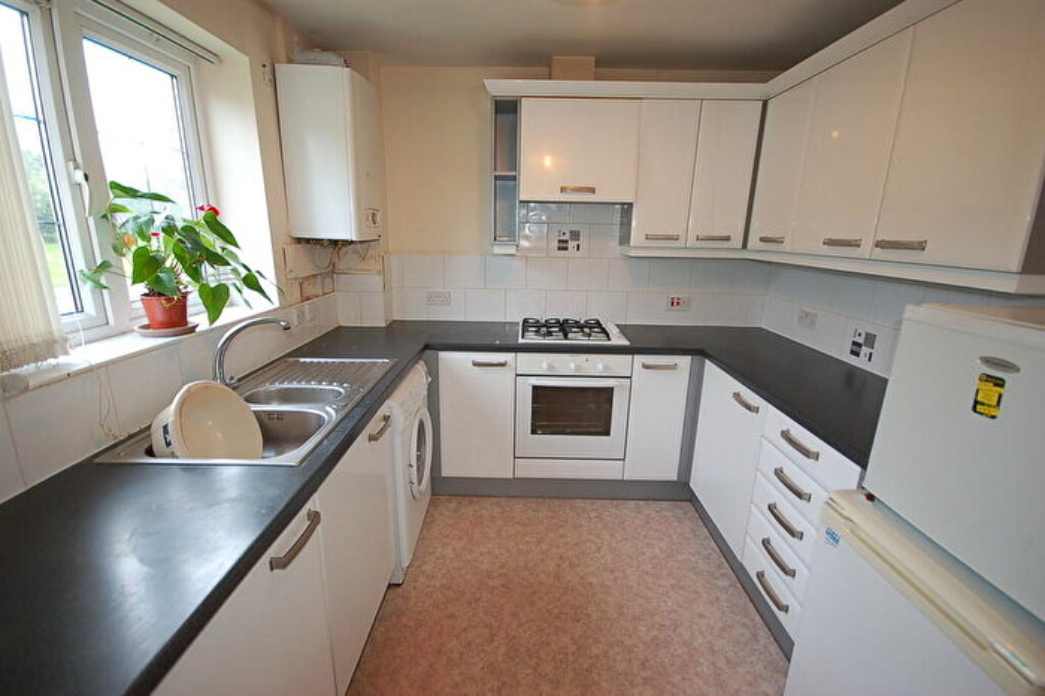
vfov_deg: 77.3
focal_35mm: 15
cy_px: 348
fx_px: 435
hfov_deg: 100.4
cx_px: 522
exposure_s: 1/25
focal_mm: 10
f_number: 4.5
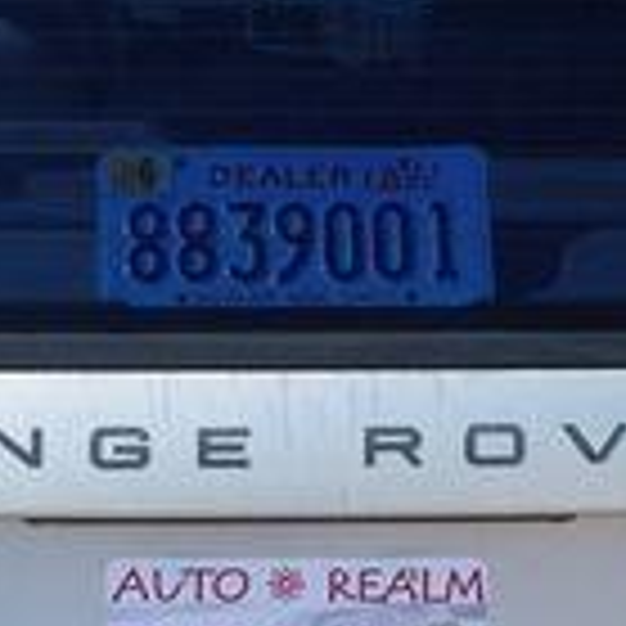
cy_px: 511
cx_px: 324
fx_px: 3130
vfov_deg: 11.4
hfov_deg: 11.4
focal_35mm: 153
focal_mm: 26.25
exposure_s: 1/180
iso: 100
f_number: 6.7
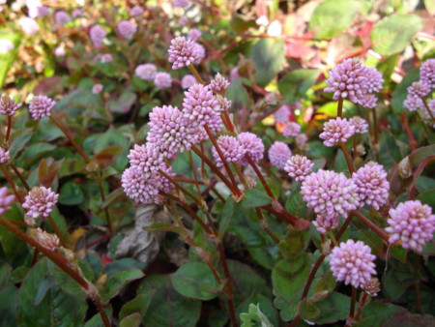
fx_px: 402
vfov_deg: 44.2
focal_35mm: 32
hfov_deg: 56.8
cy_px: 164
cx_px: 218
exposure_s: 1/125
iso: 100
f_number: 3.5
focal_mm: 5.8
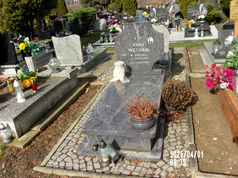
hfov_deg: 51.4
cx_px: 119
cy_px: 89
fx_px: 248
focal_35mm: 36
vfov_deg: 39.7
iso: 80
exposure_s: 1/90
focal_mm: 6.4
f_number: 11.8
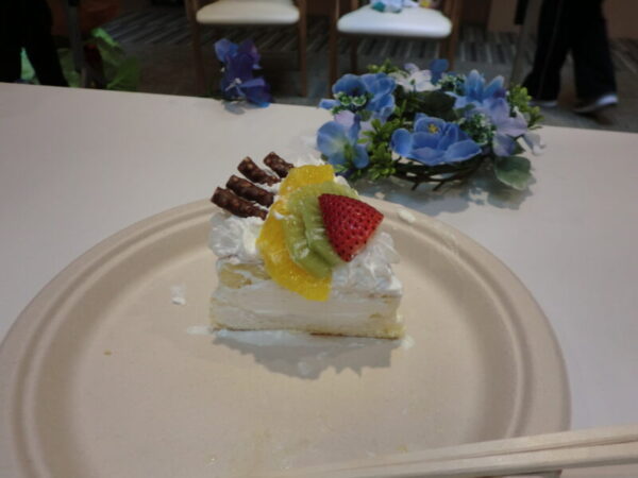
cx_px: 319
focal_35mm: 26
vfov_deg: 53.1
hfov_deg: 67.3
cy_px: 239
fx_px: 479
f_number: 2.8
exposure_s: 1/60
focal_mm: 4.7
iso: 50
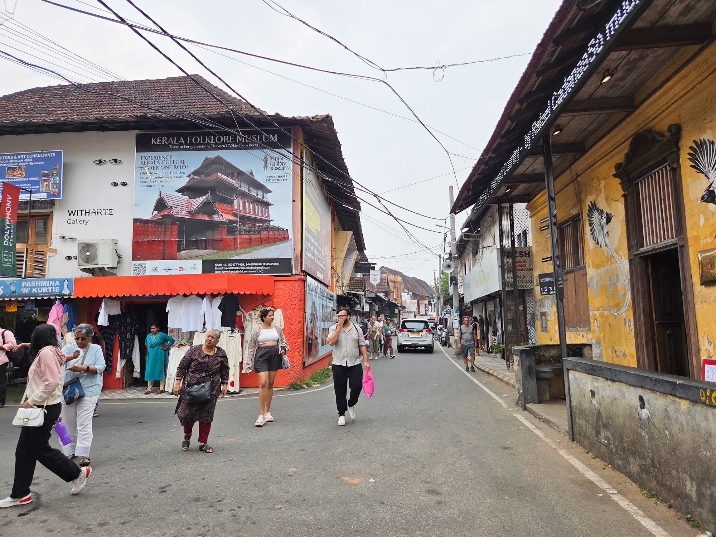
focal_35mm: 23
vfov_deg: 58.9
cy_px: 268
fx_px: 476
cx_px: 358
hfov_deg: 73.9
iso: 80
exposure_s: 1/3474
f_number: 1.8
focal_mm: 5.4
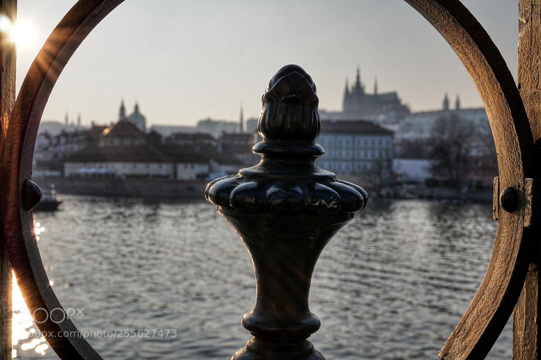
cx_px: 270
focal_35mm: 45
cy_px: 180
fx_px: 676
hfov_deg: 43.6
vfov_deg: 29.8
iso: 100
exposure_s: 1/250
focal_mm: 30
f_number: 11
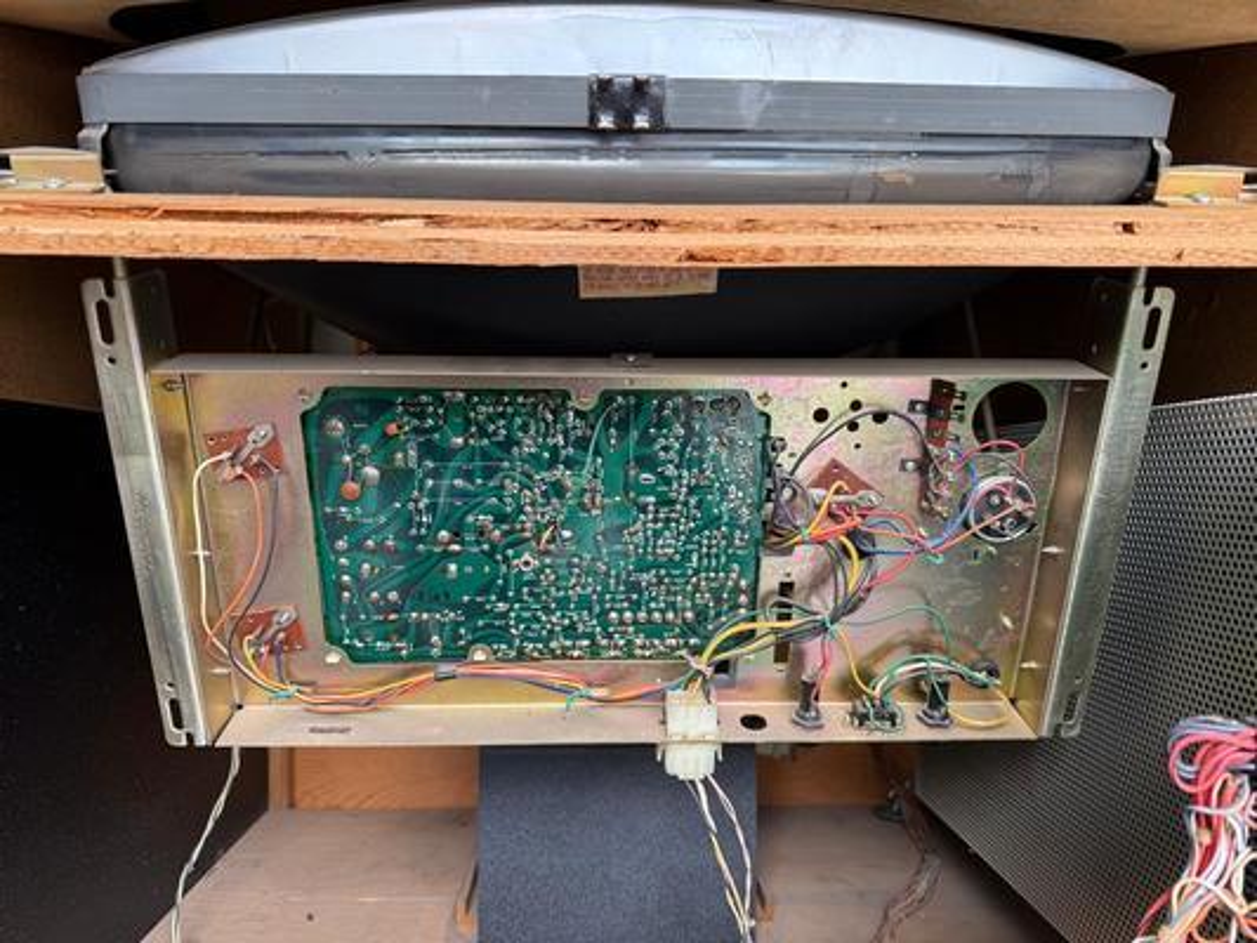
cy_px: 472
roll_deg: -0.5
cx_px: 628
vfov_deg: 56.8
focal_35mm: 24
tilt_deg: +1.2
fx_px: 872
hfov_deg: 71.6
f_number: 1.78
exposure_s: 1/121
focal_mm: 6.76
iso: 64
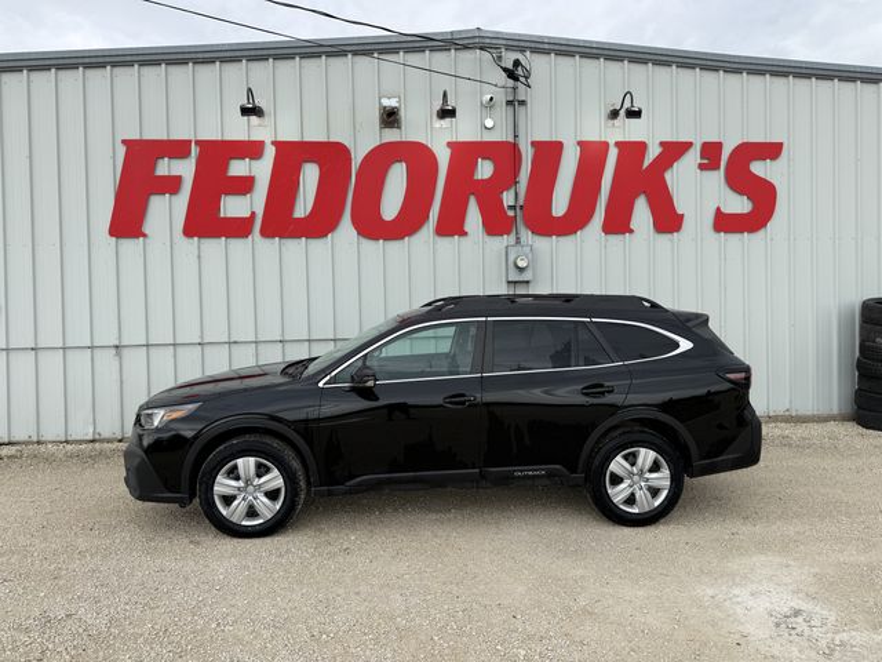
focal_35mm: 24
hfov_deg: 71.6
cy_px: 331
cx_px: 441
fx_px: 612
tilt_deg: -1.8
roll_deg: +0.9
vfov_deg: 56.8
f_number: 1.78
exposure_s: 1/1250
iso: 80
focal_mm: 6.76
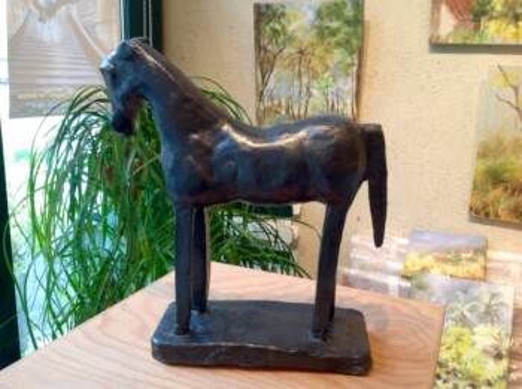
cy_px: 194
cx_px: 261
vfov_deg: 40.6
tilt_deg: -12.1
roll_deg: -2.6
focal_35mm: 35
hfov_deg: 52.7
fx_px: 527
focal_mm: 4.28
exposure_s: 1/15
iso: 80
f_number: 2.4
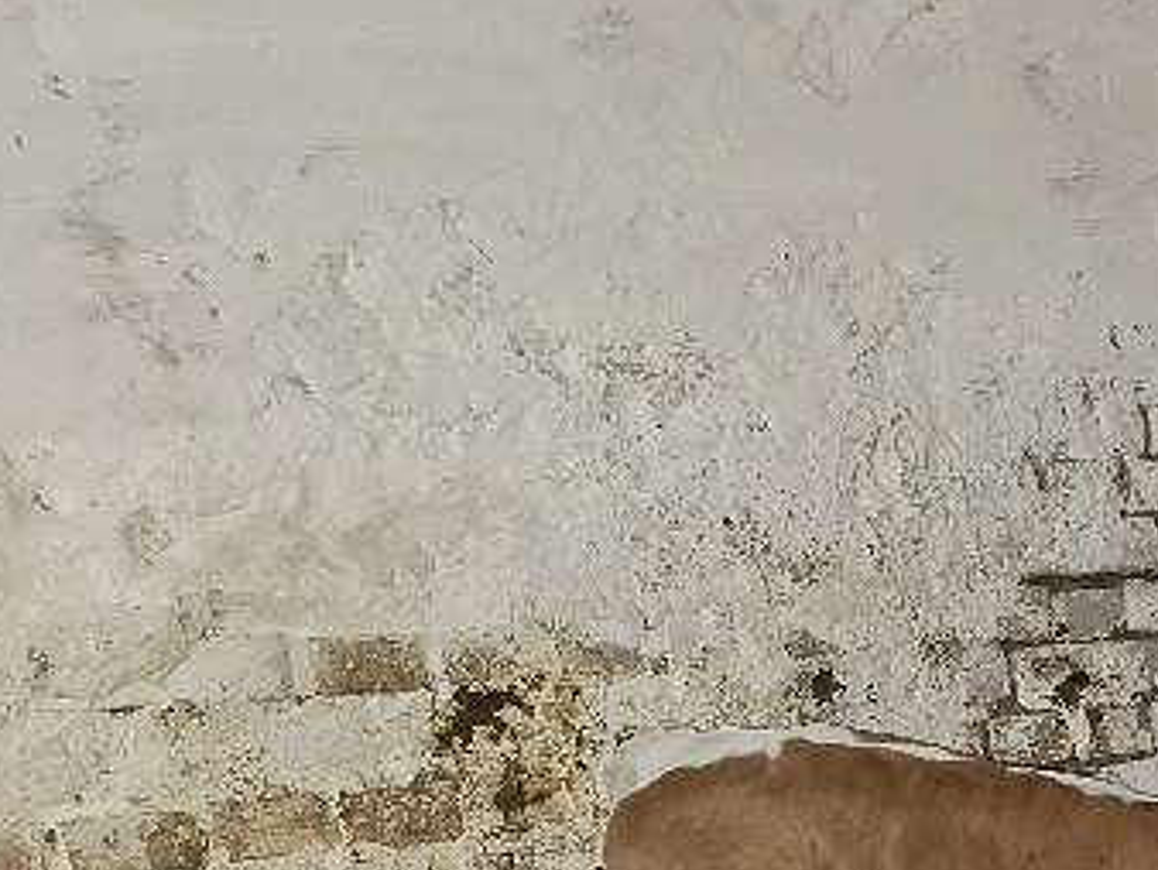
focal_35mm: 68
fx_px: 2276
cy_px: 1195
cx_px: 1579
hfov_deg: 24.3
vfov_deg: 19.6
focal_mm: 5.54
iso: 500
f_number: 1.8
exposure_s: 1/25
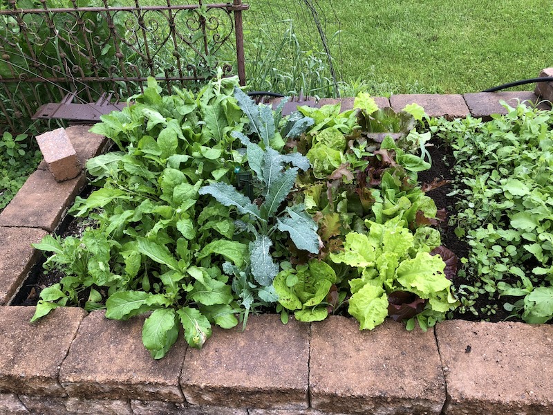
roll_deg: +6.2
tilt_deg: -43.2
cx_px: 276
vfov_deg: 49.7
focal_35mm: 28
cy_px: 208
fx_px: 447
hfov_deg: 63.4
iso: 20
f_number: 1.8
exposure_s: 1/126
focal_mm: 3.99
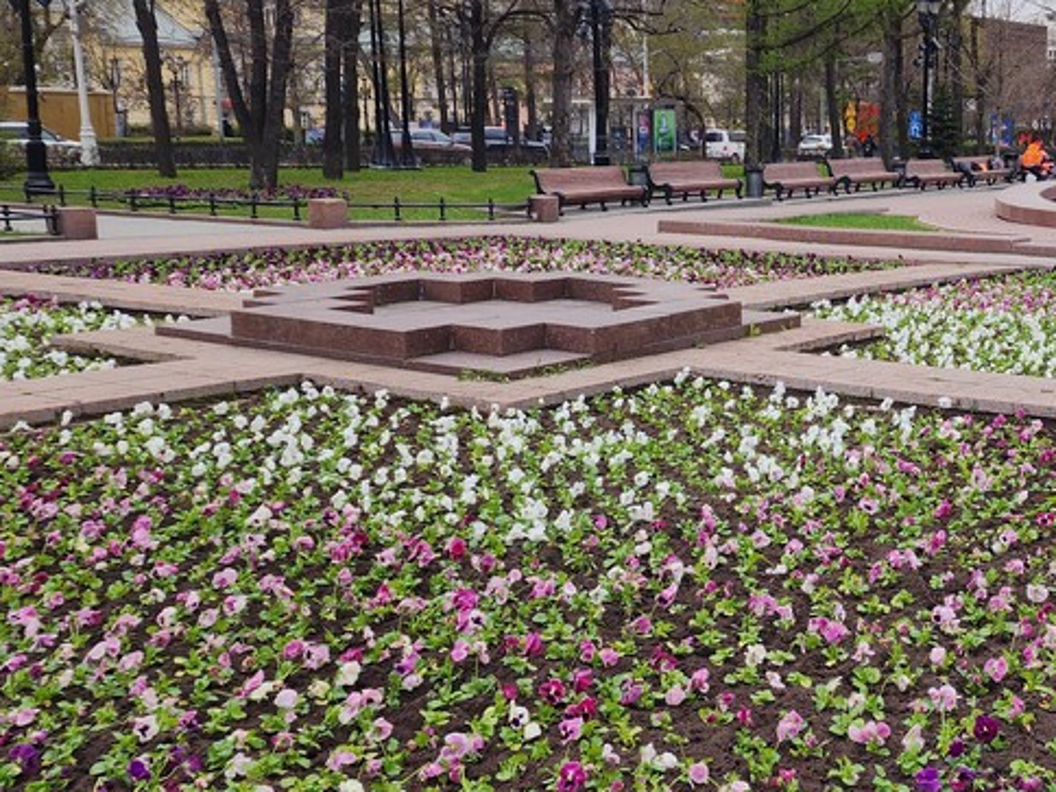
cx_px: 814
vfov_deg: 37.7
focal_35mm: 38
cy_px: 399
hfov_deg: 46.9
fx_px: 1159
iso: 12
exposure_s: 1/465
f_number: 1.8
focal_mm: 6.4
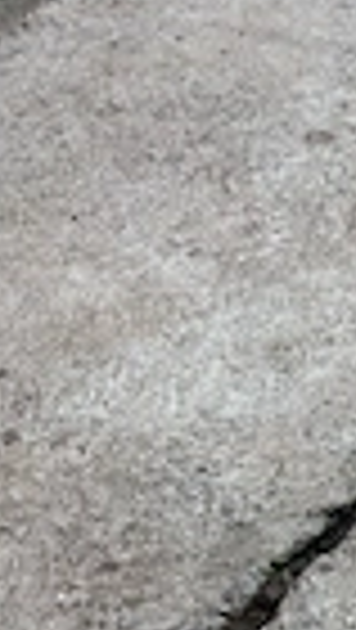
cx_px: 572
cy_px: 666
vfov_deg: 24.7
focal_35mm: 81
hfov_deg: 13.8
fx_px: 1356
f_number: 1.6
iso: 50
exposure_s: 1/460
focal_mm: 5.96
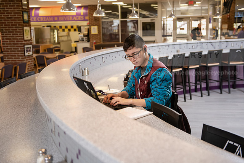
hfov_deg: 41.1
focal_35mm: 48
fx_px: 325
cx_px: 122
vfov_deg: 28.1
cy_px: 82
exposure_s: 1/200
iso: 1000
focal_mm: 48
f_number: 3.5
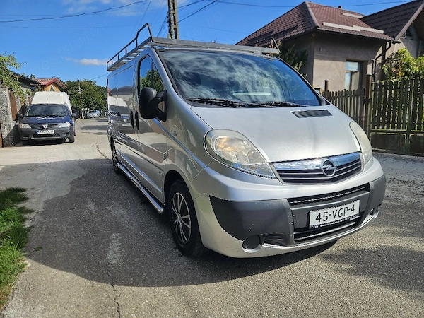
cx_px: 212
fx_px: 282
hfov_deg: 73.9
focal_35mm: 23
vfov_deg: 58.9
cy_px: 159
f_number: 1.8
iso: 25
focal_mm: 5.4
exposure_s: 1/2500
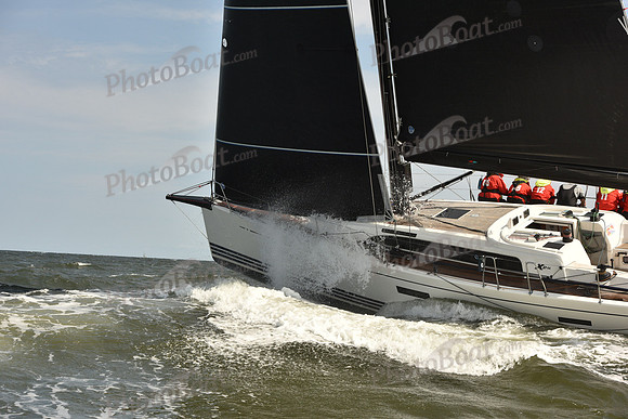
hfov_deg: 28.8
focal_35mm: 70
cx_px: 314
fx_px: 1221
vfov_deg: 19.5
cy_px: 210
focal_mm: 70
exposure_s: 1/1600
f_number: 7.1
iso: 320
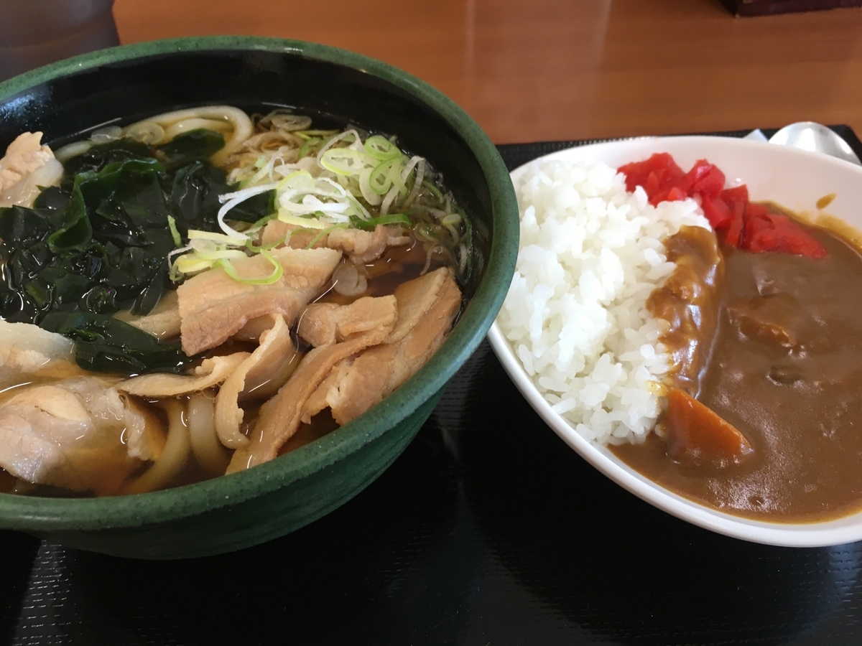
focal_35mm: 29
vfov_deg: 48.2
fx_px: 722
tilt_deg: -48.2
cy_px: 323
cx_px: 431
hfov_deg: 61.7
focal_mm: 4.15
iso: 80
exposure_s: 1/30
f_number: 2.2
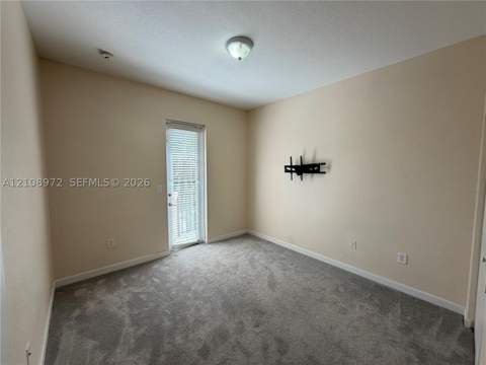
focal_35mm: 14
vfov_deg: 85.7
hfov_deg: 102.1
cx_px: 243
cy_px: 182
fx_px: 197
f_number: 2.2
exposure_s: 1/121
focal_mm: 2.22
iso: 100
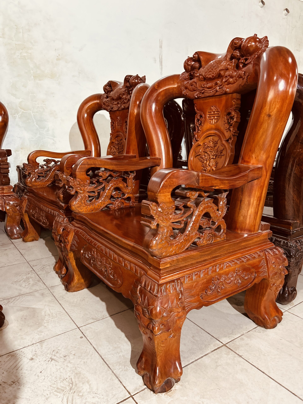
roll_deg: -1.2
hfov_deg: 53.1
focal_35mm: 26
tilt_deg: -11.1
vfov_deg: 67.3
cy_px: 202
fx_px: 303
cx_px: 152
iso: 200
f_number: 1.5
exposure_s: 1/60
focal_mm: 5.7
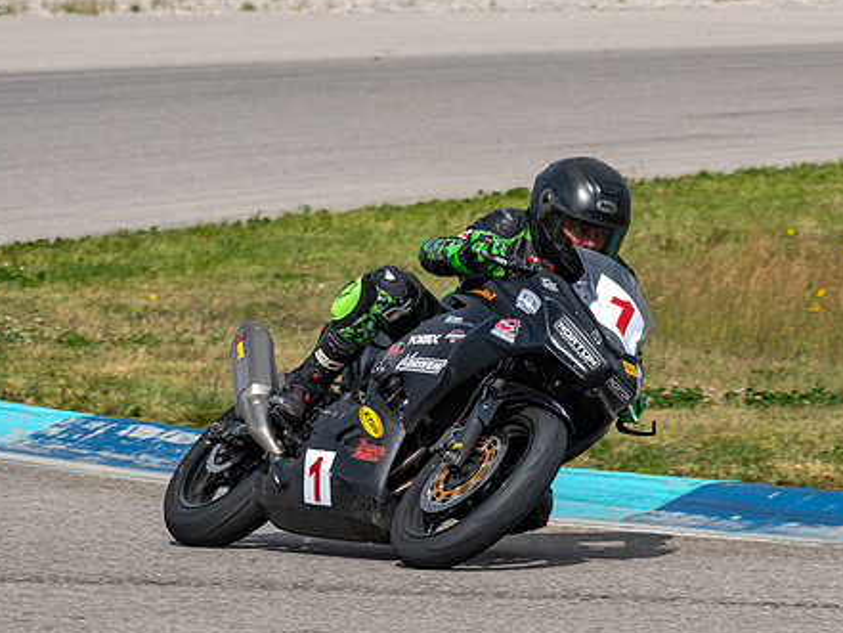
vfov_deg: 3.6
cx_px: 581
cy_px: 326
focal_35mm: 419
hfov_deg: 4.7
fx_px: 10207
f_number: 11
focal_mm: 270
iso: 250
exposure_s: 1/800
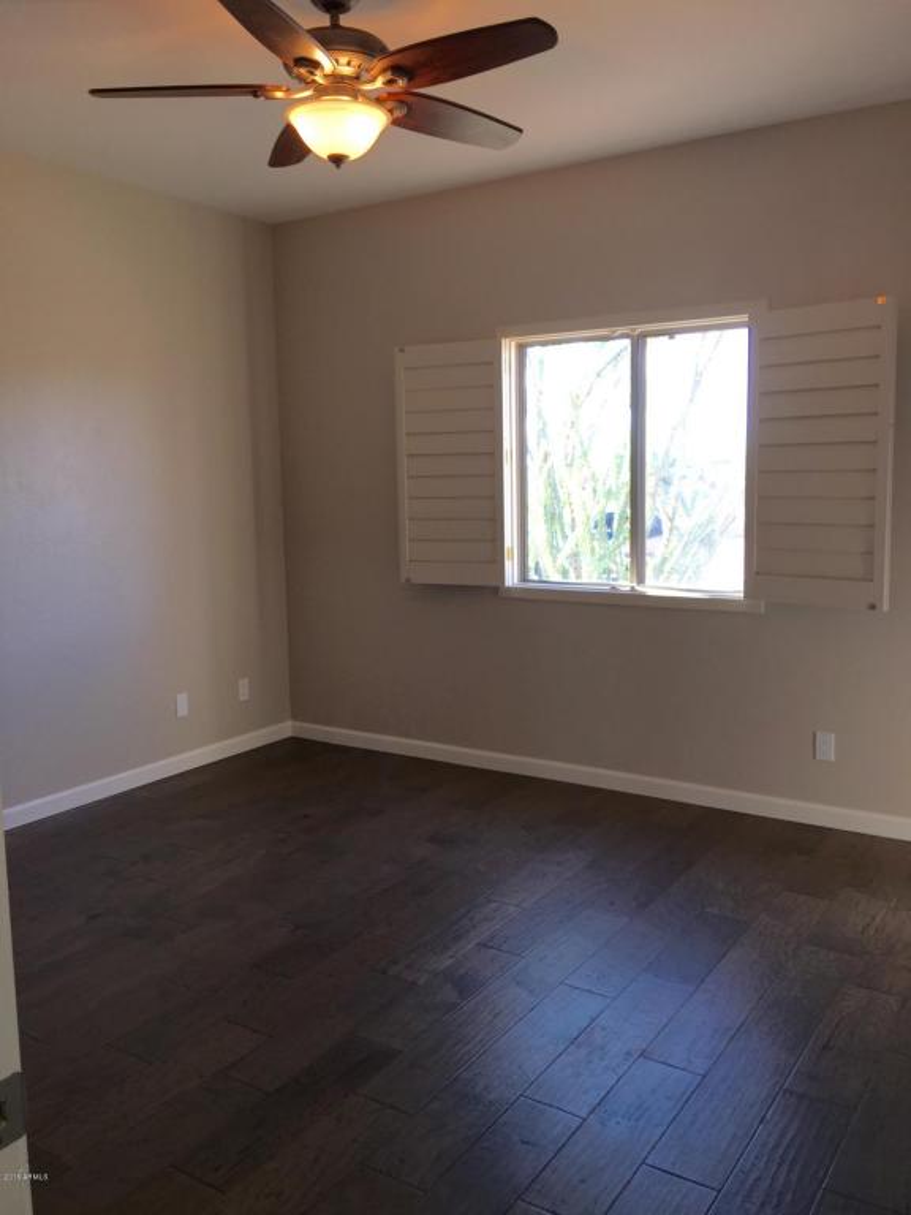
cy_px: 608
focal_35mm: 29
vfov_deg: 61.7
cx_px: 456
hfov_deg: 48.2
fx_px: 1018
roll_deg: +0.9
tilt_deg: -6.2
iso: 25
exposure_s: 1/54
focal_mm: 4.15
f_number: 2.2
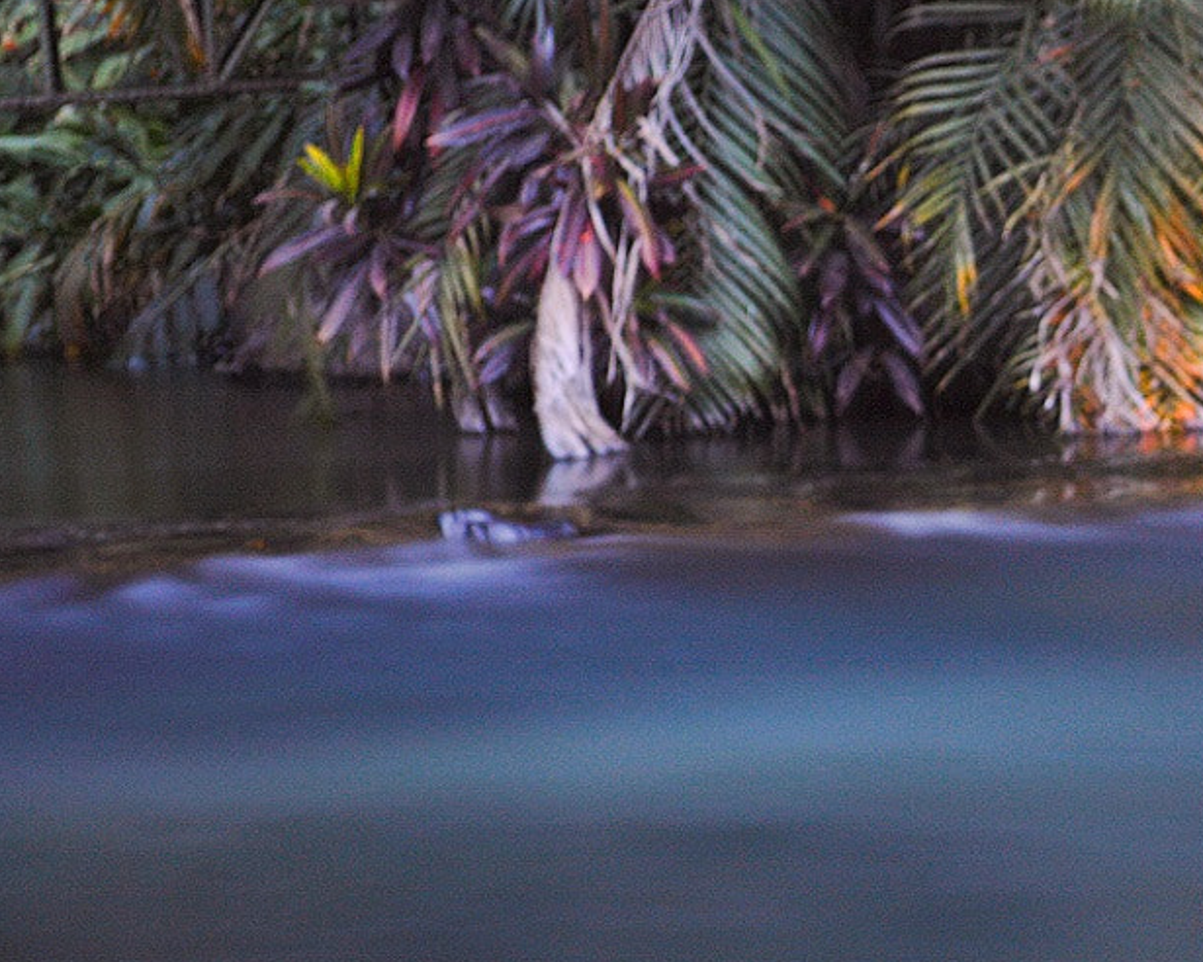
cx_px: 1465
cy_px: 973
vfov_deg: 7.6
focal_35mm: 201
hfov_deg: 9.5
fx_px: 7164
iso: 100
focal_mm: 55
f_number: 5.6
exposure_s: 30
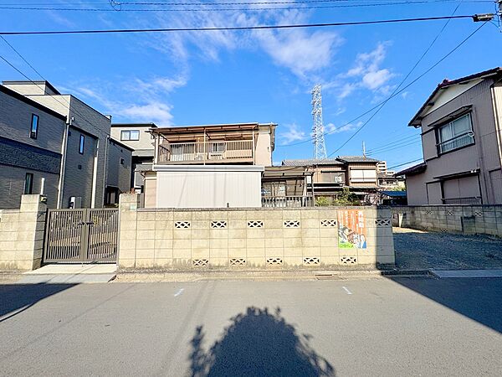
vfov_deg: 85.7
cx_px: 251
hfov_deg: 102.1
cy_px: 188
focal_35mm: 14
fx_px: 203
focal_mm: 2.22
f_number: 2.2
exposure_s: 1/3906
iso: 50
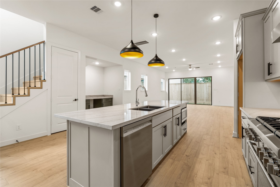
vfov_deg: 73.7
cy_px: 94
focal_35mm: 16
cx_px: 140
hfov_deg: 96.7
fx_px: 124
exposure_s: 1/2.5
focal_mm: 16
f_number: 9
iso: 200
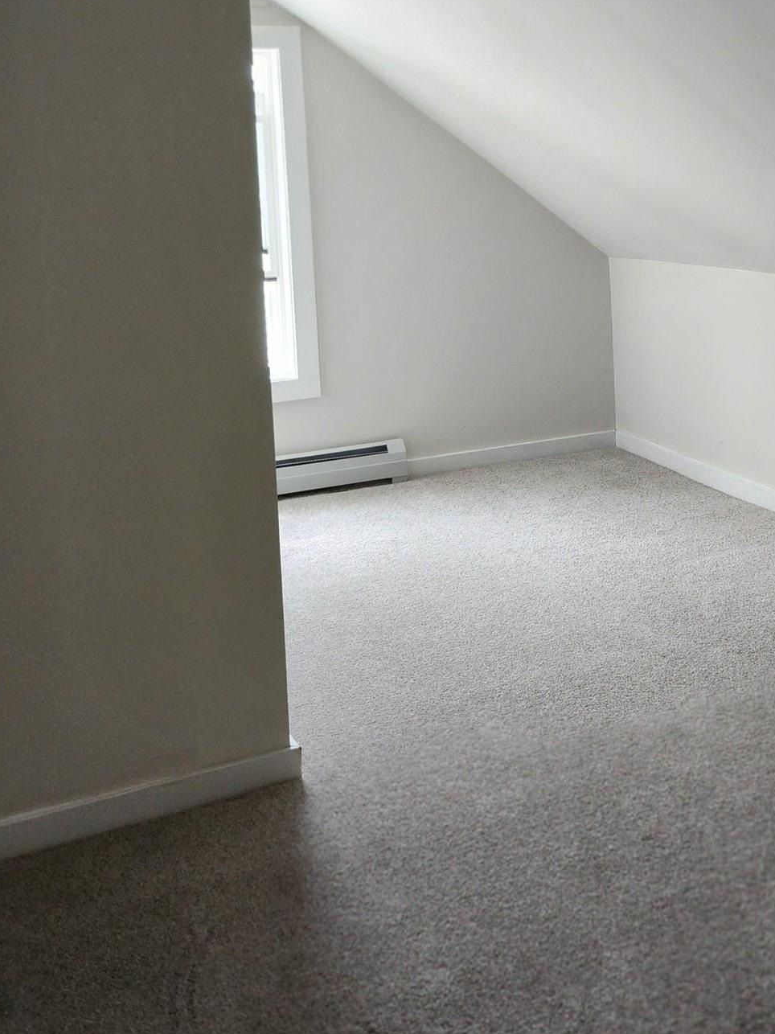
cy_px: 278
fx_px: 1284
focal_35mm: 43
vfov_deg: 42.7
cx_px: 639
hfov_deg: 32.5
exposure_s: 1/120
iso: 320
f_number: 1.8
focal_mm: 5
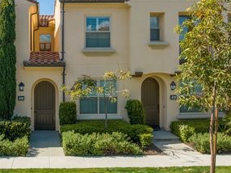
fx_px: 280
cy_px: 66
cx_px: 48
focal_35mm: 42
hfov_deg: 42.9
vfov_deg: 34.1
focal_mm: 12.29
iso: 140
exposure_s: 1/1600
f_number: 2.8
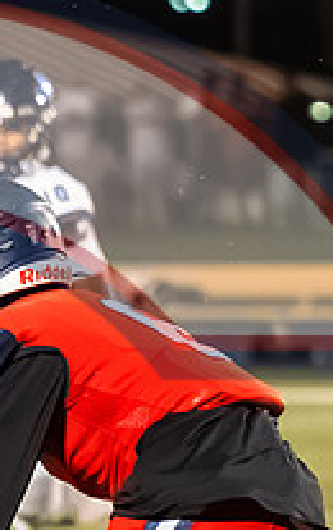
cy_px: 380
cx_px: -337
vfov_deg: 2.6
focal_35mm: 803
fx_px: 11620
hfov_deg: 1.6
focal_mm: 120
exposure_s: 1/1600
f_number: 2.8
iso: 11400
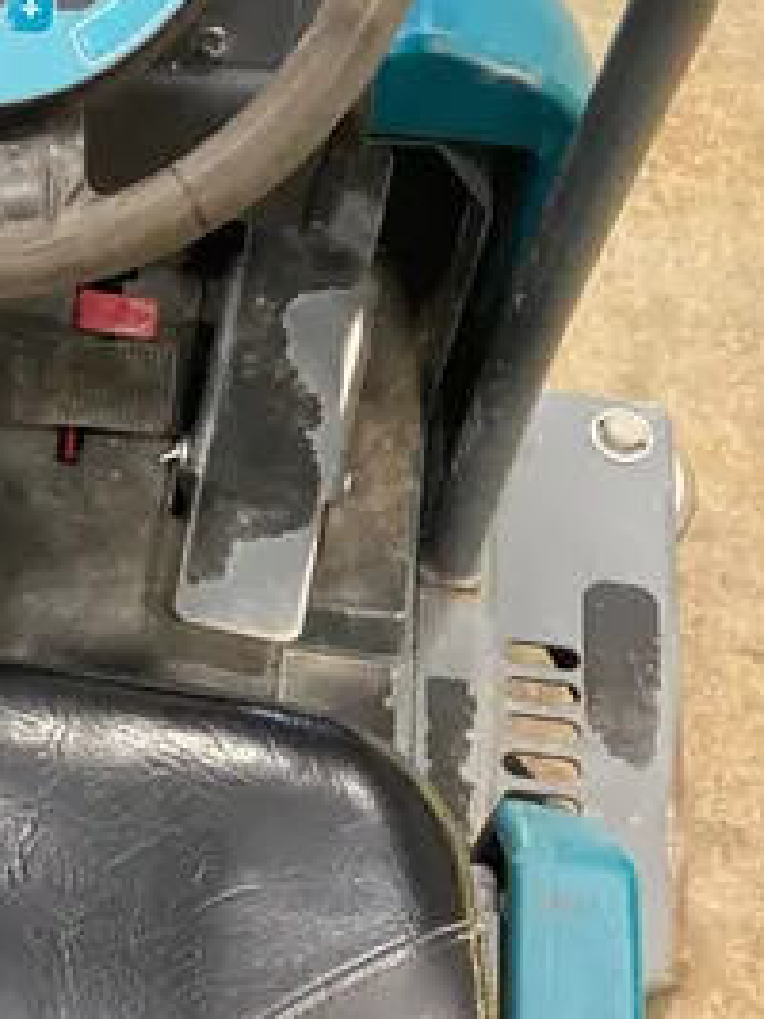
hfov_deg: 18.0
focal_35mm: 77
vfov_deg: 25.3
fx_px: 2268
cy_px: 384
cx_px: -210
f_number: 1.8
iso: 320
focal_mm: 3.99
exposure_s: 1/60
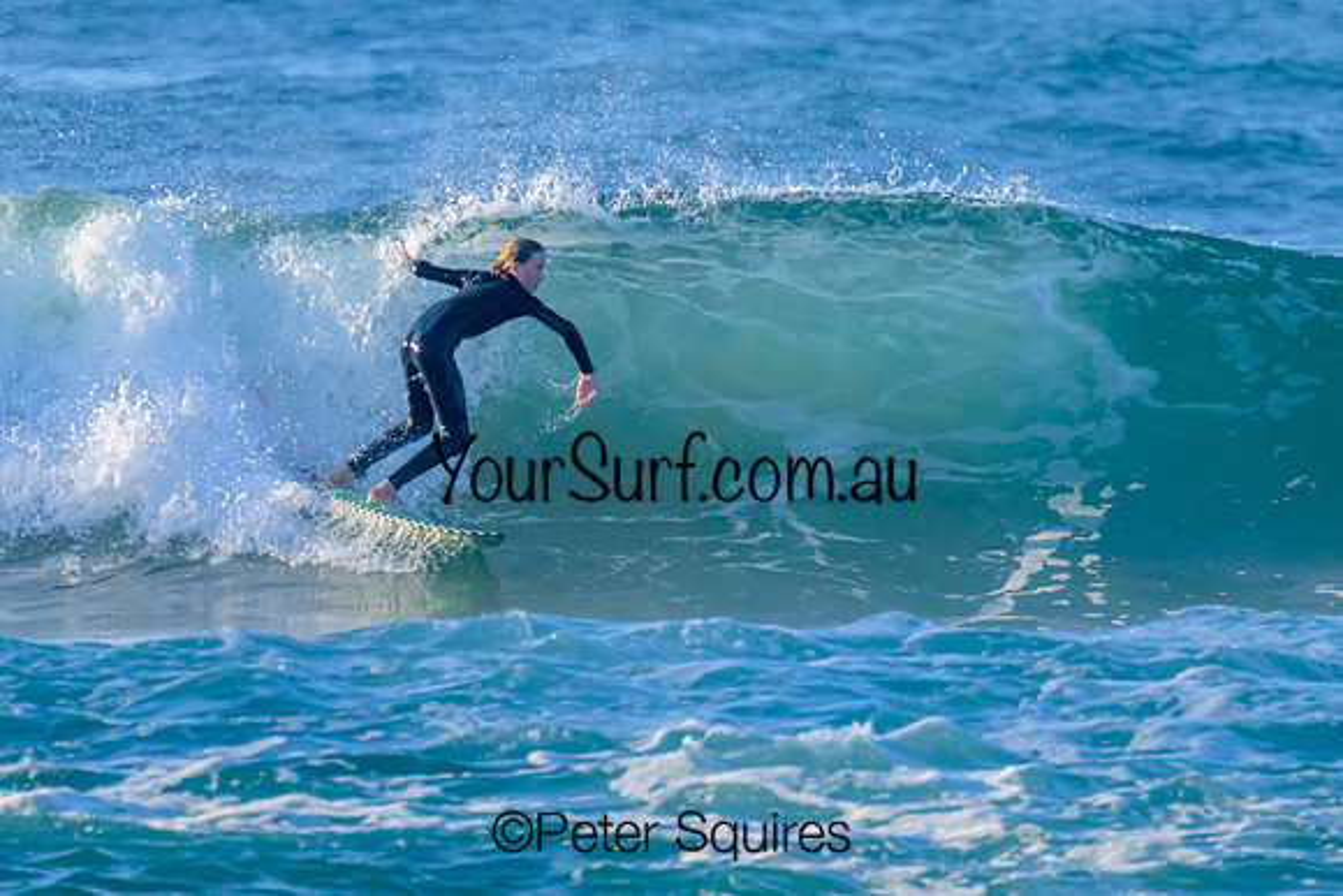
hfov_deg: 1.9
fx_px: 40977
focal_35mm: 1098
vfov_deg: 1.3
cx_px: 670
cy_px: 281
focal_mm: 800
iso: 2500
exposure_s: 1/2000
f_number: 11
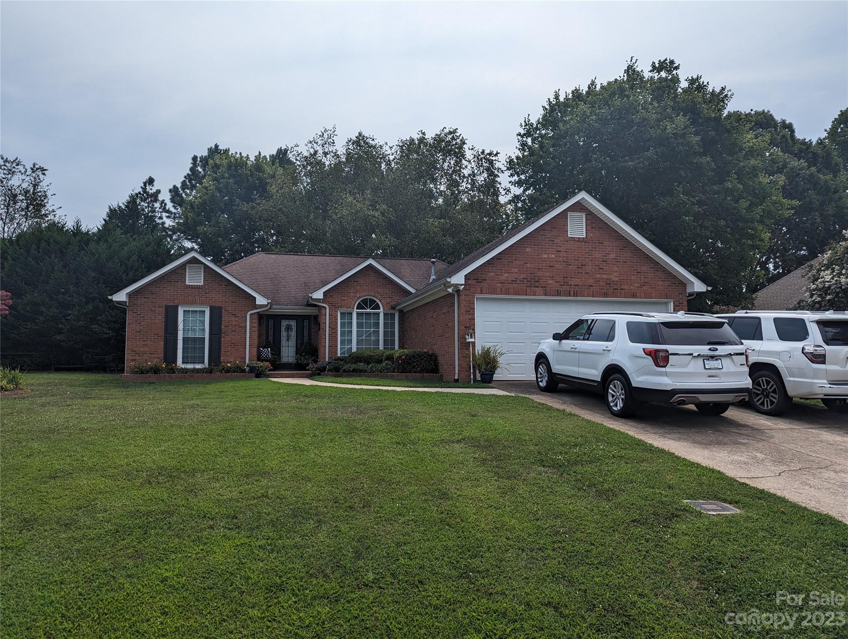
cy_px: 320
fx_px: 589
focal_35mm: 24
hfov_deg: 71.5
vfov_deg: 56.9
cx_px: 424
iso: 48
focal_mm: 6.81
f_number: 1.85
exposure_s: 1/3425
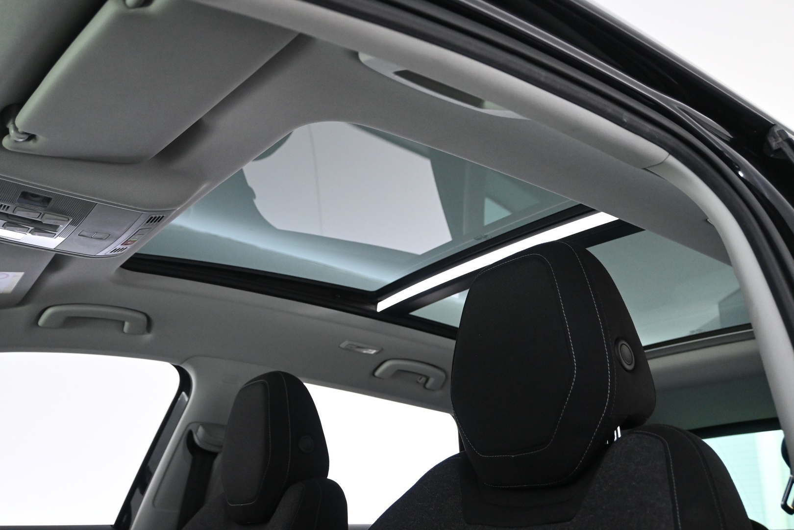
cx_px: 397
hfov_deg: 56.1
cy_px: 265
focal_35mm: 34
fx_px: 744
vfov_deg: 39.1
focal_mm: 22.5
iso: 3200
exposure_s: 1/50
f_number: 4
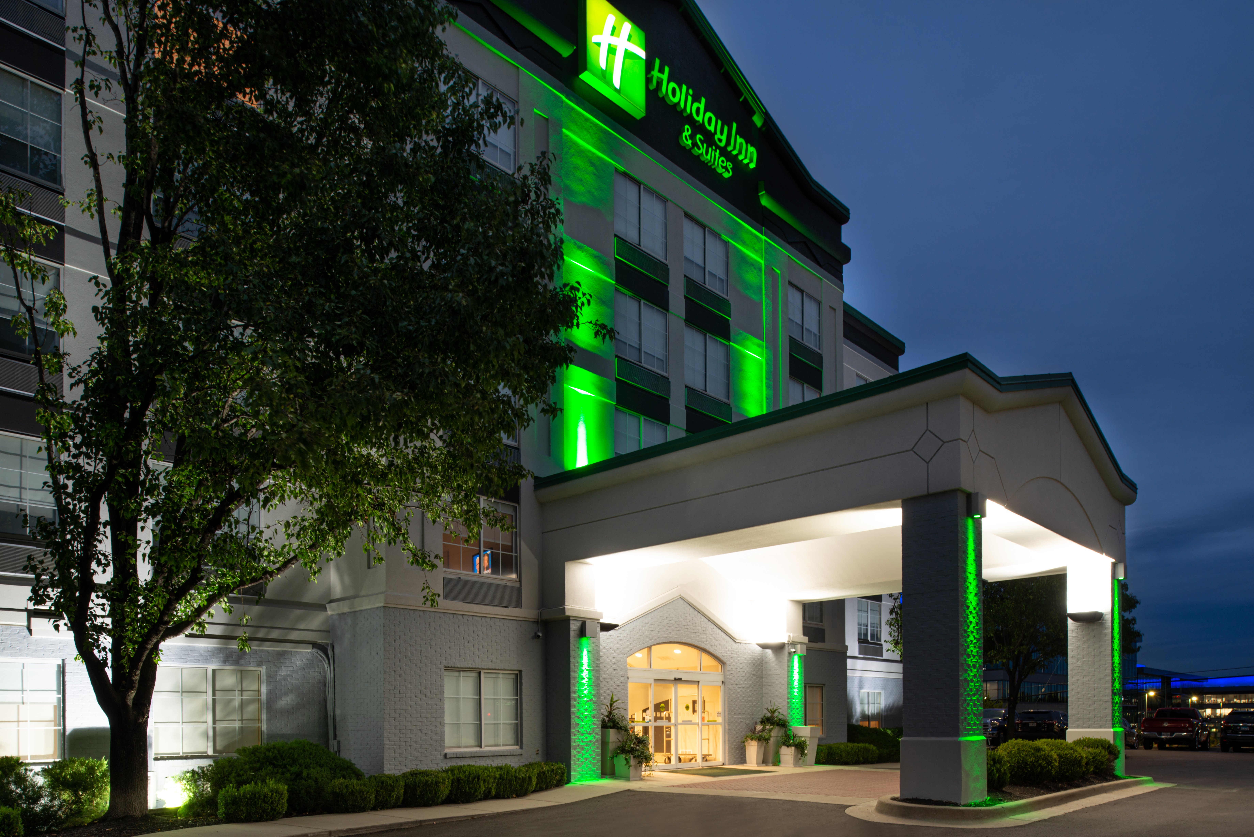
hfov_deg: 73.7
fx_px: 836
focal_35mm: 24
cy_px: 418
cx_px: 627
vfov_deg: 53.2
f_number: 13
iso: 100
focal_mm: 24
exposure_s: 4
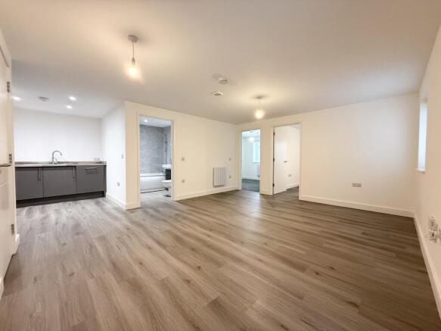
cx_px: 220
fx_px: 178
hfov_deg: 102.1
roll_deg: +0.0
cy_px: 166
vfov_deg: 85.7
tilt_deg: -1.4
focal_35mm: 14
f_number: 2.2
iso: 320
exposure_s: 1/100
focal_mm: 2.22
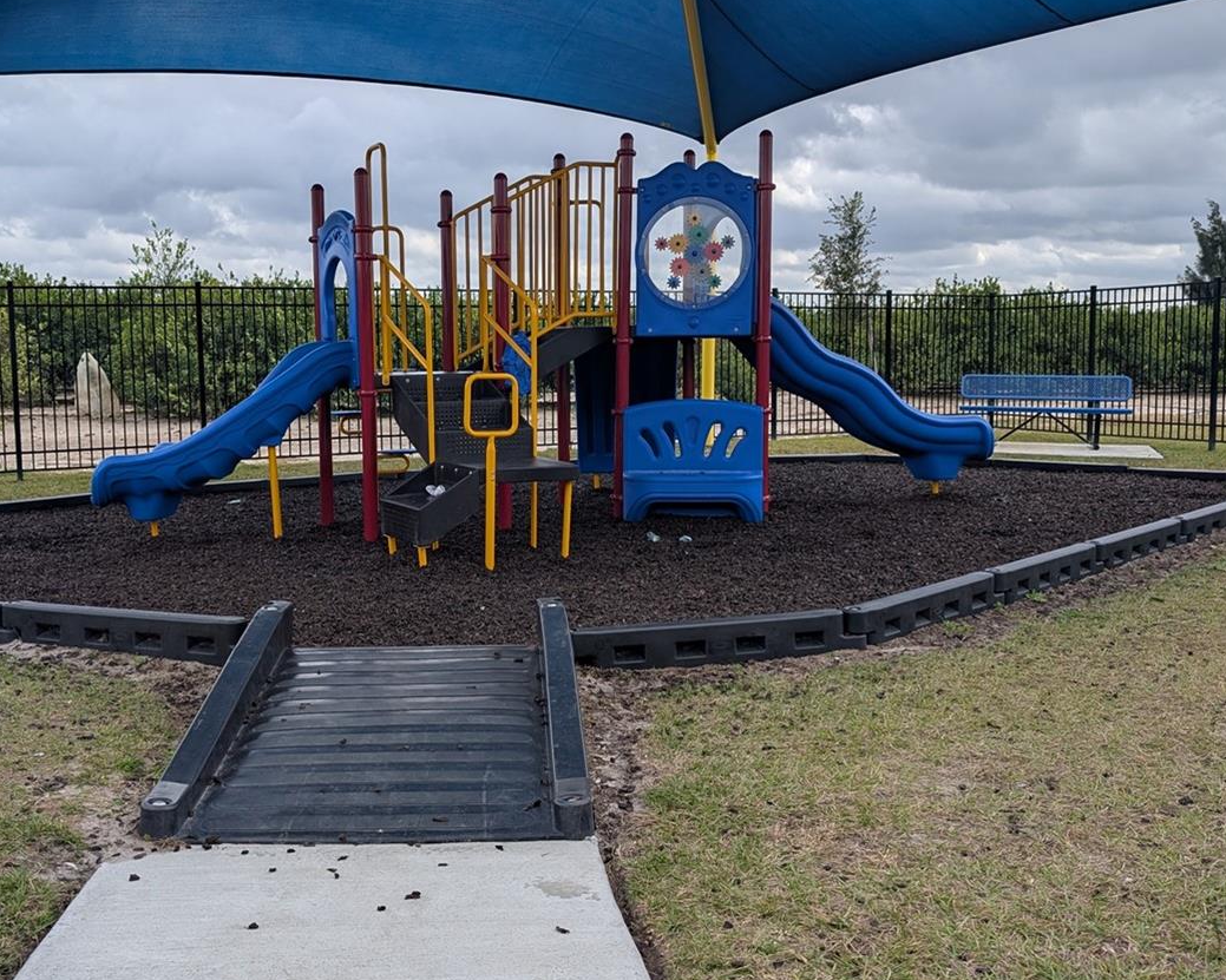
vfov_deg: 41.1
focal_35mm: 36
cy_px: 494
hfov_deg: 50.0
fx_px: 1306
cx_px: 500
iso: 18
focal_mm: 6.9
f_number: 1.68
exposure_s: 1/1037
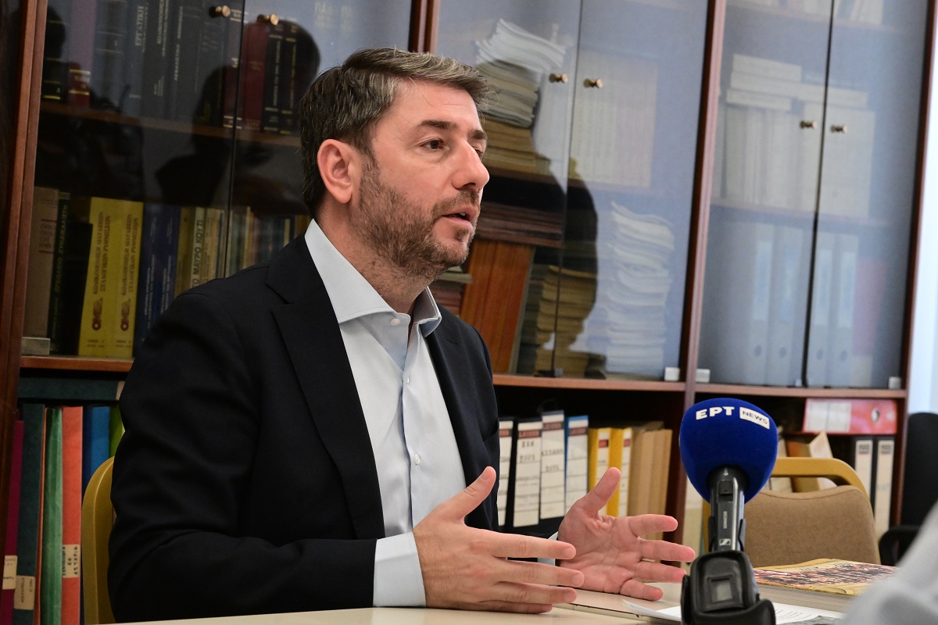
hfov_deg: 23.6
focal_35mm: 86
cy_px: 312
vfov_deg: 15.9
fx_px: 2241
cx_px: 469
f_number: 10
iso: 8000
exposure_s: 1/60
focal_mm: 86
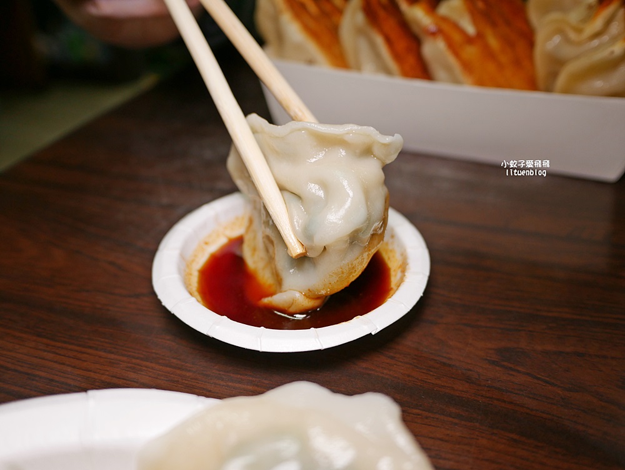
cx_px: 312
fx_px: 506
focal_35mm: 28
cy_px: 235
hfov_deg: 63.4
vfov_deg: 49.8
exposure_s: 1/125
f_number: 2.5
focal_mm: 14
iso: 200
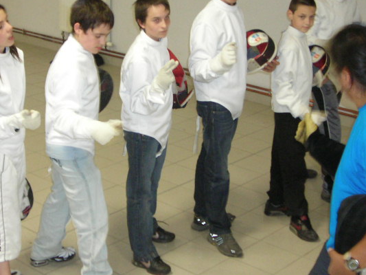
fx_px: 772
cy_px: 146
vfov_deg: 20.2
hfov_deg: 26.6
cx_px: 143
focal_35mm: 73
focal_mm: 6.3
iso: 200
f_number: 3.2
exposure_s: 1/9.5
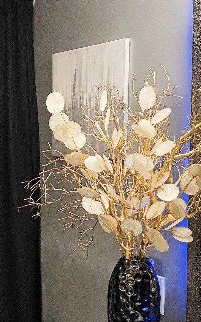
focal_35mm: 75
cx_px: 59
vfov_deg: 27.3
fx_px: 658
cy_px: 225
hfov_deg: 17.3
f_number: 1.8
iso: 125
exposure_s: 1/60
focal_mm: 4.25
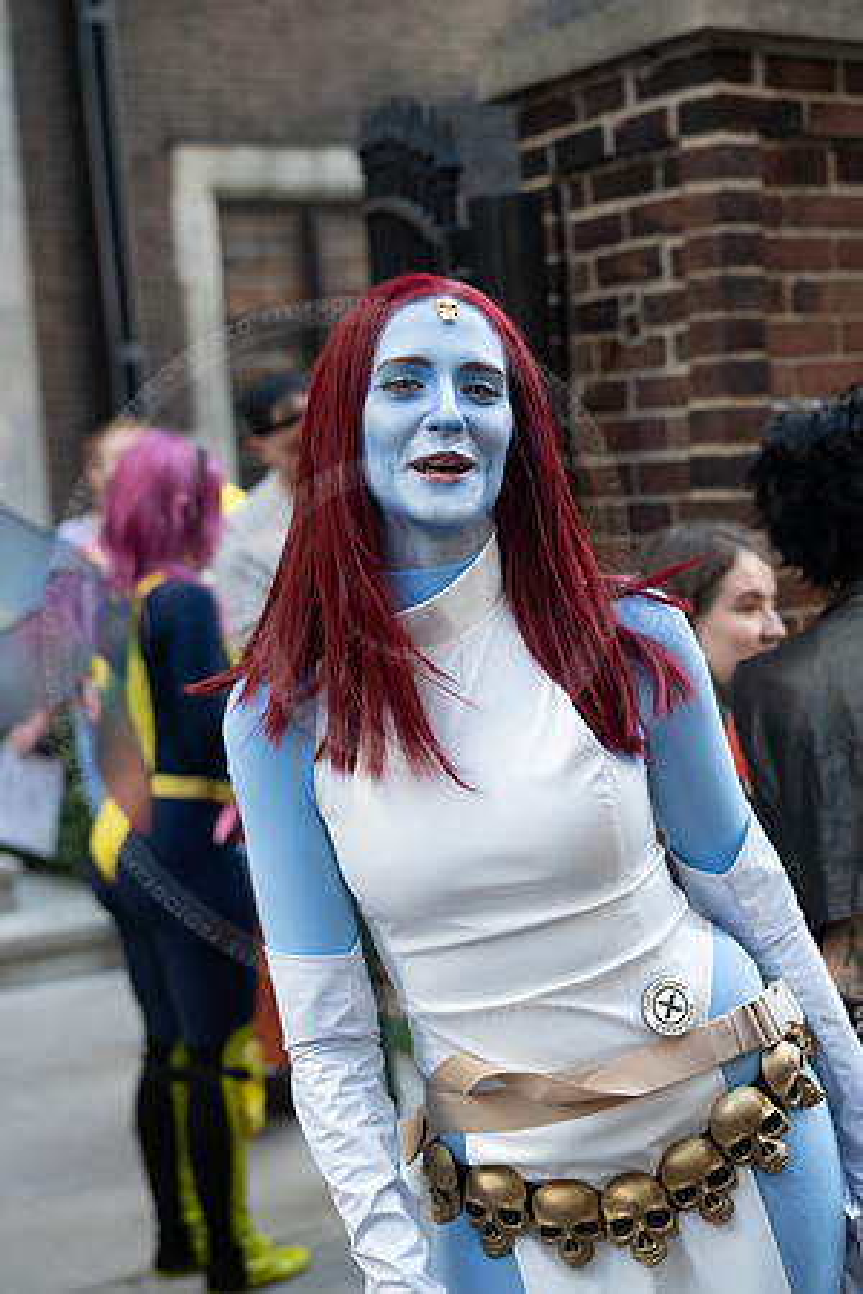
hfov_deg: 21.6
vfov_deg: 31.9
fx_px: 2265
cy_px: 647
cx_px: 432
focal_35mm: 63
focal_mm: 42
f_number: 2.2
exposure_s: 1/1000
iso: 1000
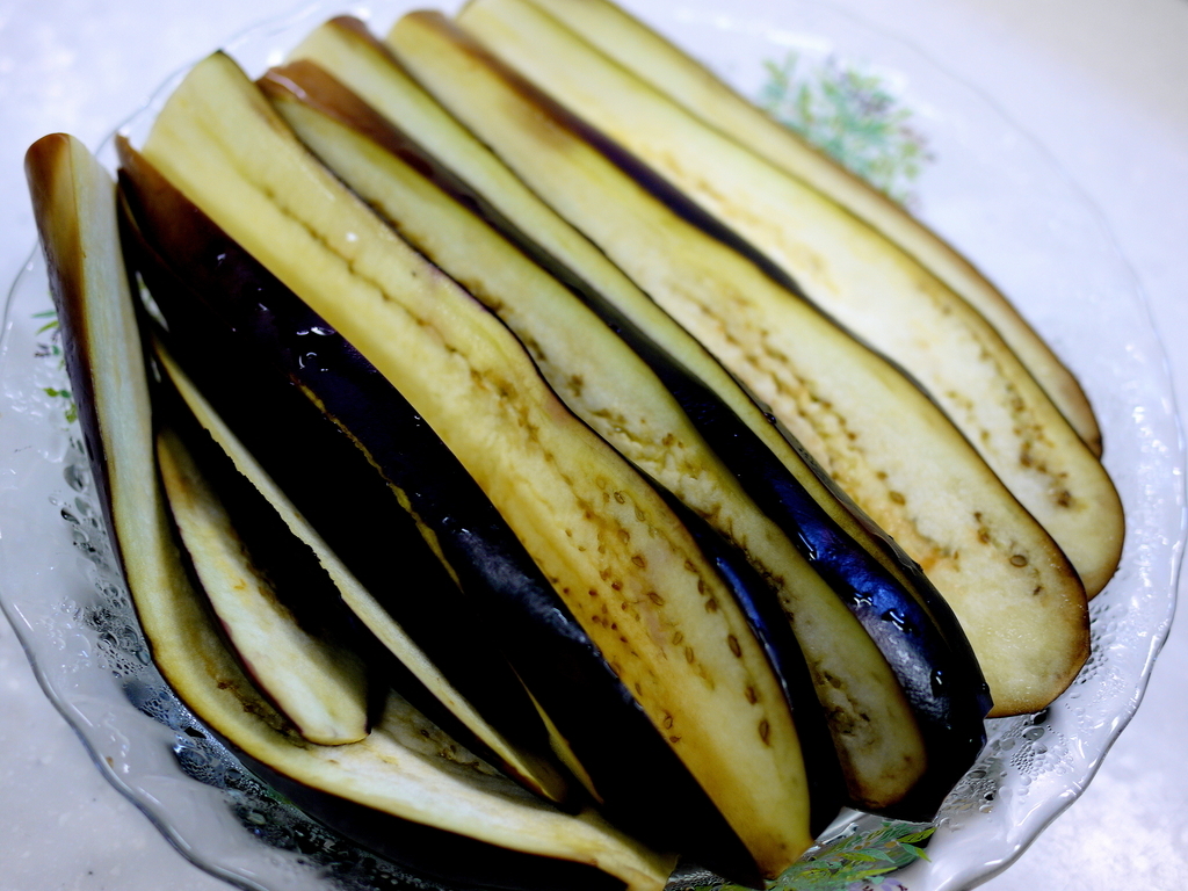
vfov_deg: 36.0
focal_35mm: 40
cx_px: 594
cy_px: 446
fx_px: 1373
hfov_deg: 46.8
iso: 100
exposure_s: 1/80
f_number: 2.2
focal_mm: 20
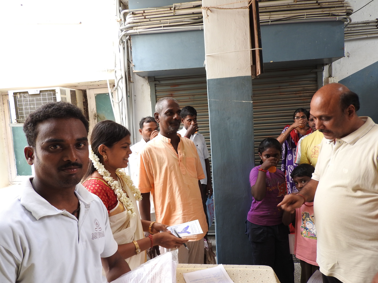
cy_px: 142
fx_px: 262
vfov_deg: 56.8
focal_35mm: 24
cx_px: 189
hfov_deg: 71.6
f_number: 3.3
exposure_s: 1/40
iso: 100
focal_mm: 4.3
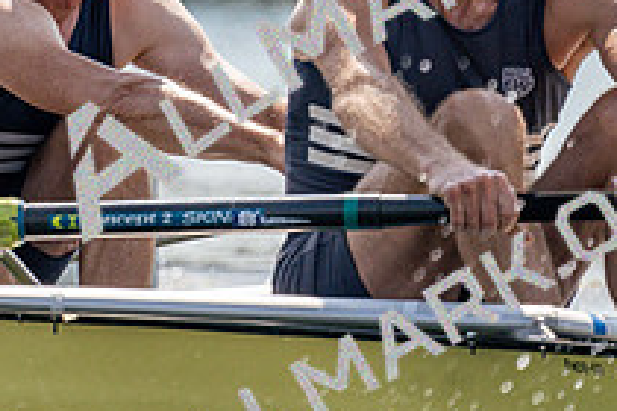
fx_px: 25638
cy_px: -37
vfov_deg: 0.9
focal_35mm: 1496
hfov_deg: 1.4
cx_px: -185
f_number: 6.3
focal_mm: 541
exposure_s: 1/1600
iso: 400
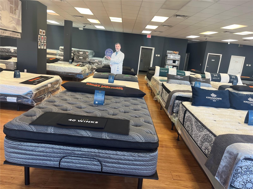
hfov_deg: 67.3
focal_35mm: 26
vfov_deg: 53.1
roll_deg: -6.3
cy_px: 94
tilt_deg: -12.1
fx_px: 190
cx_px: 126
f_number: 1.6
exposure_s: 1/120
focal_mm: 5.1
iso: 100
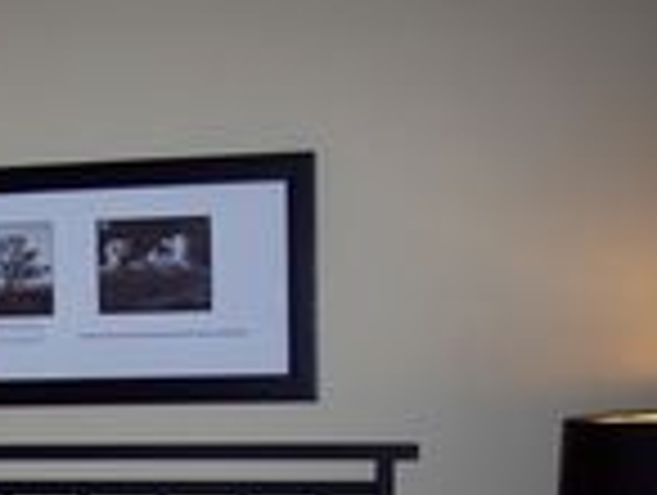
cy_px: 526
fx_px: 1863
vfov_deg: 14.8
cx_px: -99
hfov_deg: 19.0
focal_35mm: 98
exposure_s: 1/60
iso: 100
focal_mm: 8
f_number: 2.8
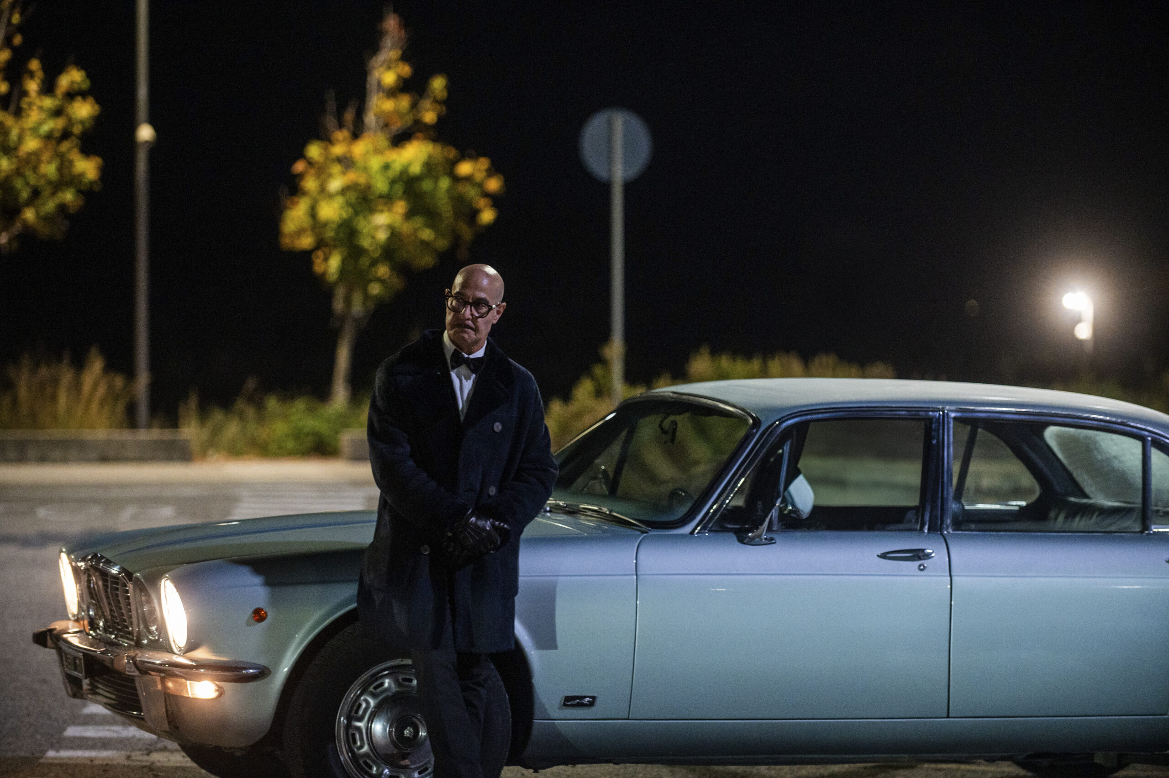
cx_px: 584
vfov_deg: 10.1
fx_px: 4381
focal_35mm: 135
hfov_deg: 15.2
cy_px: 389
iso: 3200
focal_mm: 135
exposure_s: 1/100
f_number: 2.8
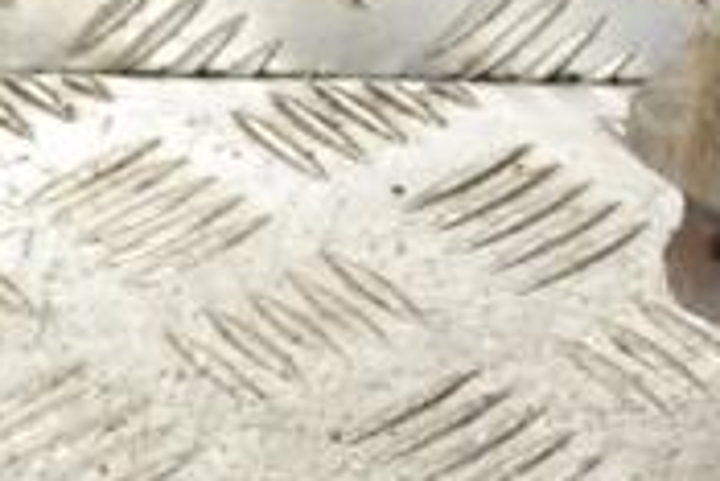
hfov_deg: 7.8
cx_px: 1197
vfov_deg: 5.3
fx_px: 5144
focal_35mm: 257
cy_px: -226
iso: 3200
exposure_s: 1/200
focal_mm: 50
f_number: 7.1
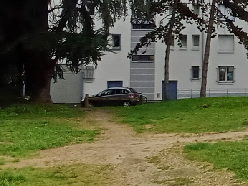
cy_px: 42
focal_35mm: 69
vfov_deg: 21.1
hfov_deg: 25.3
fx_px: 494
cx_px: 297
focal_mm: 1.64
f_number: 2.2
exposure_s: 1/656
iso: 40
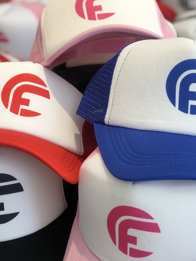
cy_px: 125
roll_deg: +0.7
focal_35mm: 76
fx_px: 574
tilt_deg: -22.6
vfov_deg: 25.7
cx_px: 100
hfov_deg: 19.4
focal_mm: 6.6
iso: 40
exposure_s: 1/33
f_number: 2.8
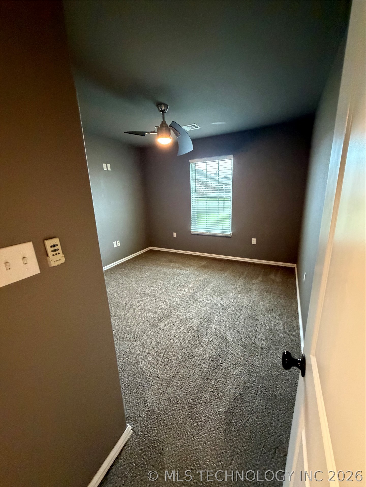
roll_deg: +2.5
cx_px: 183
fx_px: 197
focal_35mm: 14
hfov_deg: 85.7
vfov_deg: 102.1
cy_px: 244
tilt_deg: -12.6
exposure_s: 1/60
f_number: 2.2
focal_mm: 2.22
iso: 800
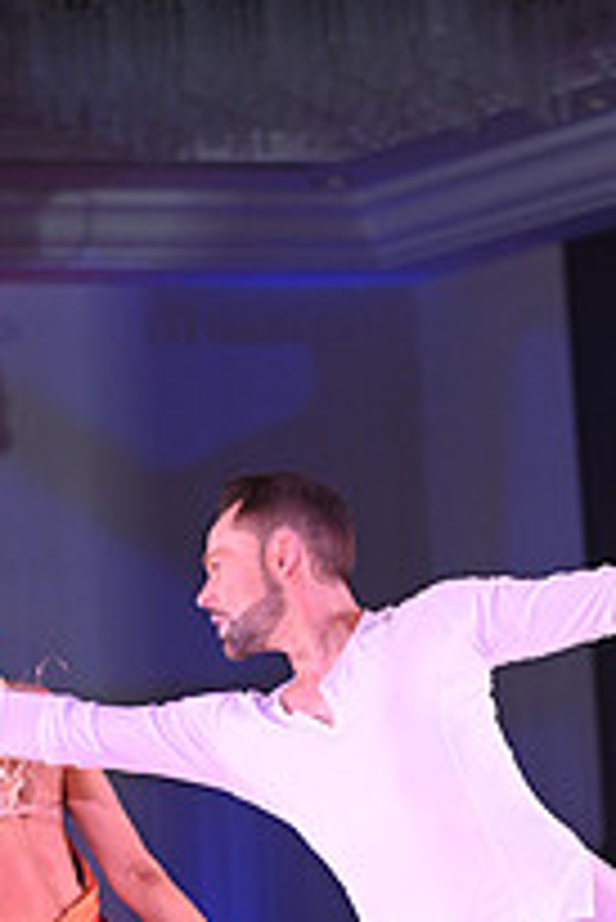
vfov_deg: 7.1
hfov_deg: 4.8
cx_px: 407
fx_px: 7405
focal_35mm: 289
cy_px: 1214
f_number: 4.5
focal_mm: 102
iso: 1600
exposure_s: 1/200
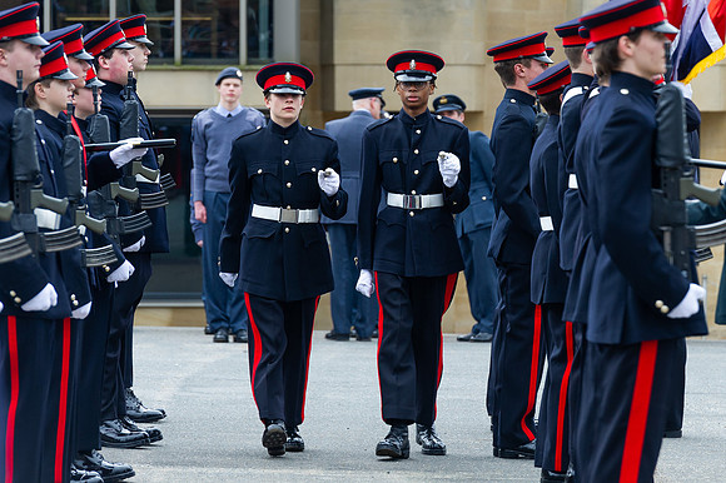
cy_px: 203
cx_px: 487
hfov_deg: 7.6
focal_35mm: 270
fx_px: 5439
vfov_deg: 5.1
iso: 900
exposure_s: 1/250
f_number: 6.3
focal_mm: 200
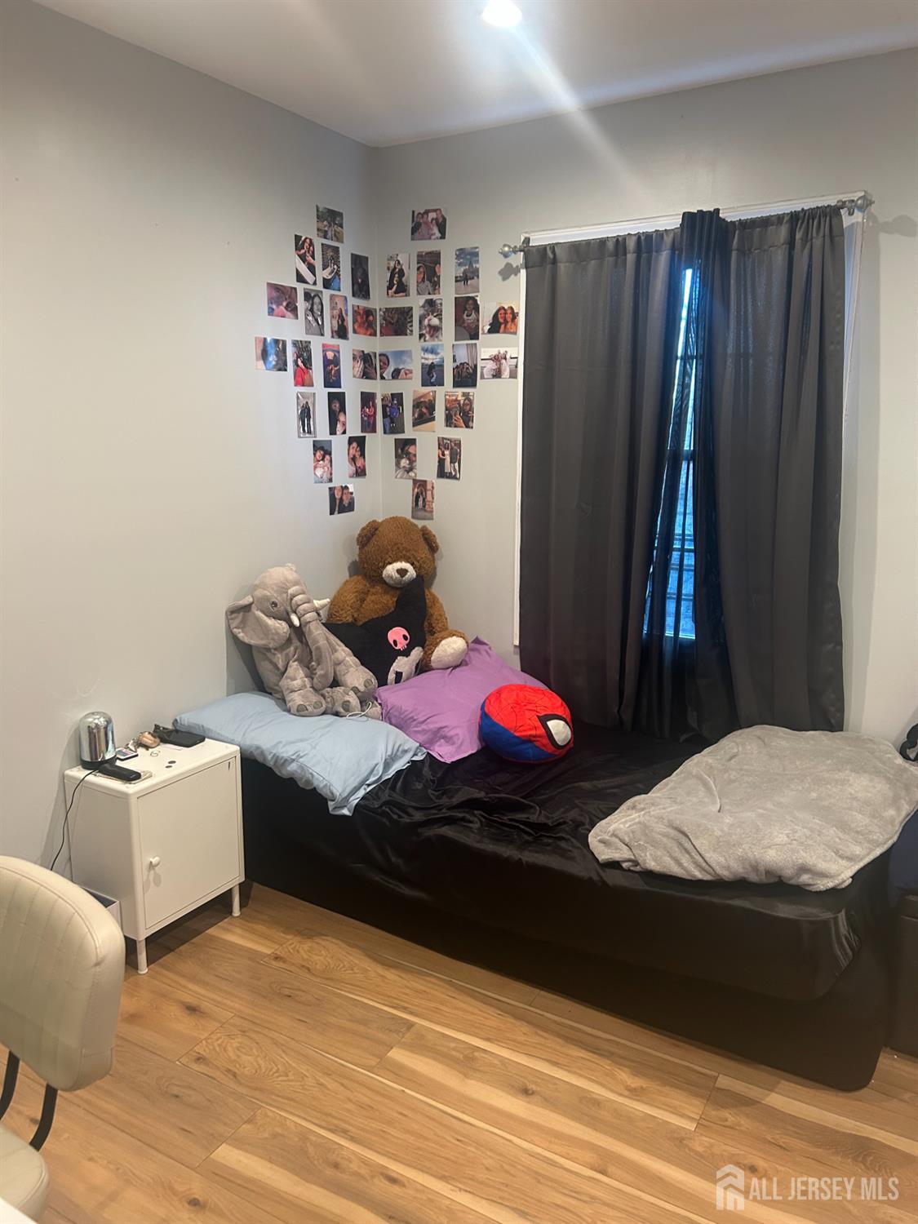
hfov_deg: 53.1
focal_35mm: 26
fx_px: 919
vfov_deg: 67.3
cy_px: 612
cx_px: 459
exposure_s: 1/60
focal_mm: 5.7
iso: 200
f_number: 1.5
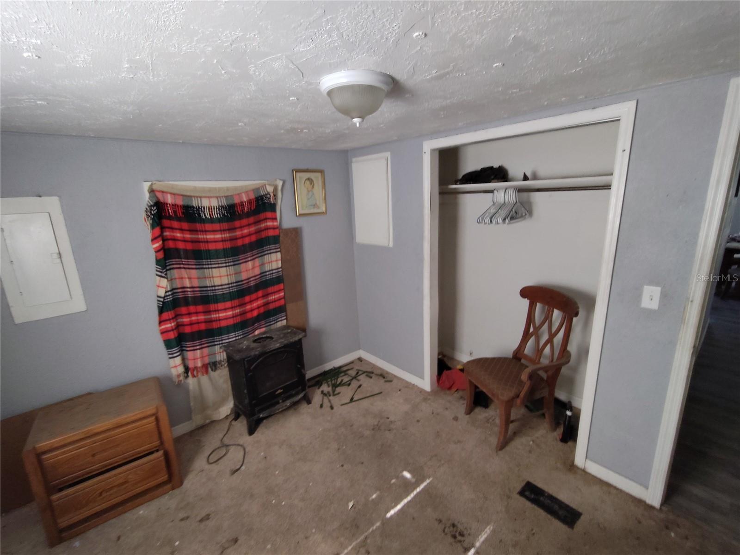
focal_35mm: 16
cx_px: 370
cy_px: 278
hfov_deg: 94.5
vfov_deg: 78.1
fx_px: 342
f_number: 2.2
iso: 331
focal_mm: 1.66
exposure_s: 1/40
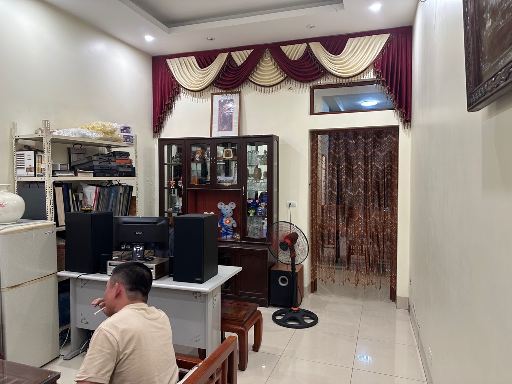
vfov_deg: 56.8
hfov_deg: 71.6
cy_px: 192
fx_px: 355
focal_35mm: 24
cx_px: 256
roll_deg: -0.3
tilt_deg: -1.3
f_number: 1.78
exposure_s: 1/50
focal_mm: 6.86
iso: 160
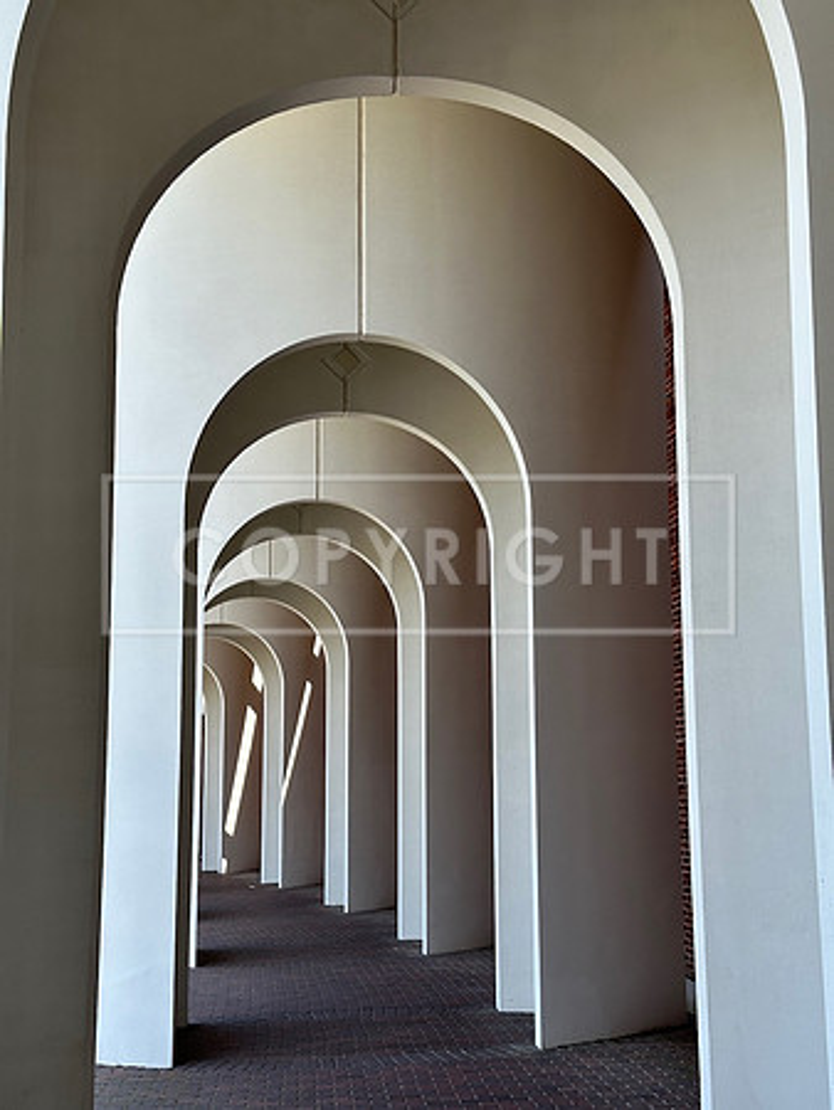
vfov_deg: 39.6
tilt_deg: +9.1
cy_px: 555
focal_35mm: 48
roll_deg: -1.2
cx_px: 417
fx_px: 1540
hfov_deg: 30.3
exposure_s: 1/803
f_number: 1.78
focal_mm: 6.86
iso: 64
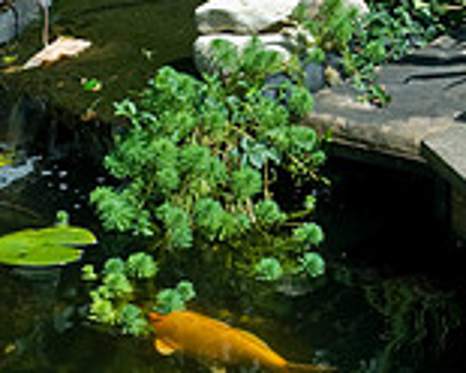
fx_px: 2548
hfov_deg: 10.4
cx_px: -9
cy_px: 427
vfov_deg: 8.3
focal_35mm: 185
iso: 100
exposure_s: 1/40
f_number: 8
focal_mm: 35
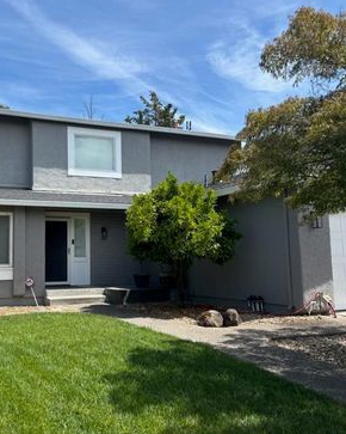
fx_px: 448
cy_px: 212
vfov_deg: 51.6
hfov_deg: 41.2
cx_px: 94
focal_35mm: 35
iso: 50
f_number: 1.6
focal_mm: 5.96
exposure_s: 1/2024
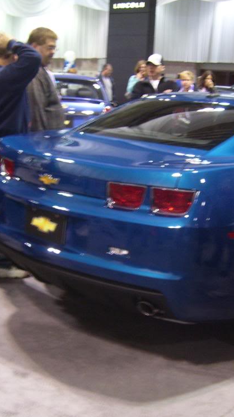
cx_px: 141
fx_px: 563
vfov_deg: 40.6
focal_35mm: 51
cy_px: 208
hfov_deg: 23.4
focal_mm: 5.6
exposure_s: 1/8
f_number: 2.7
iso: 160
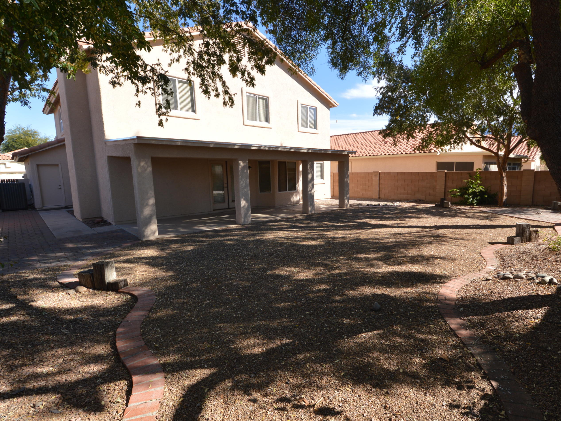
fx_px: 275
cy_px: 211
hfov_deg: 90.5
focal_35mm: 17
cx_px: 317
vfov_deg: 74.7
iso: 100
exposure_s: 1/160
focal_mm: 10
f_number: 6.3
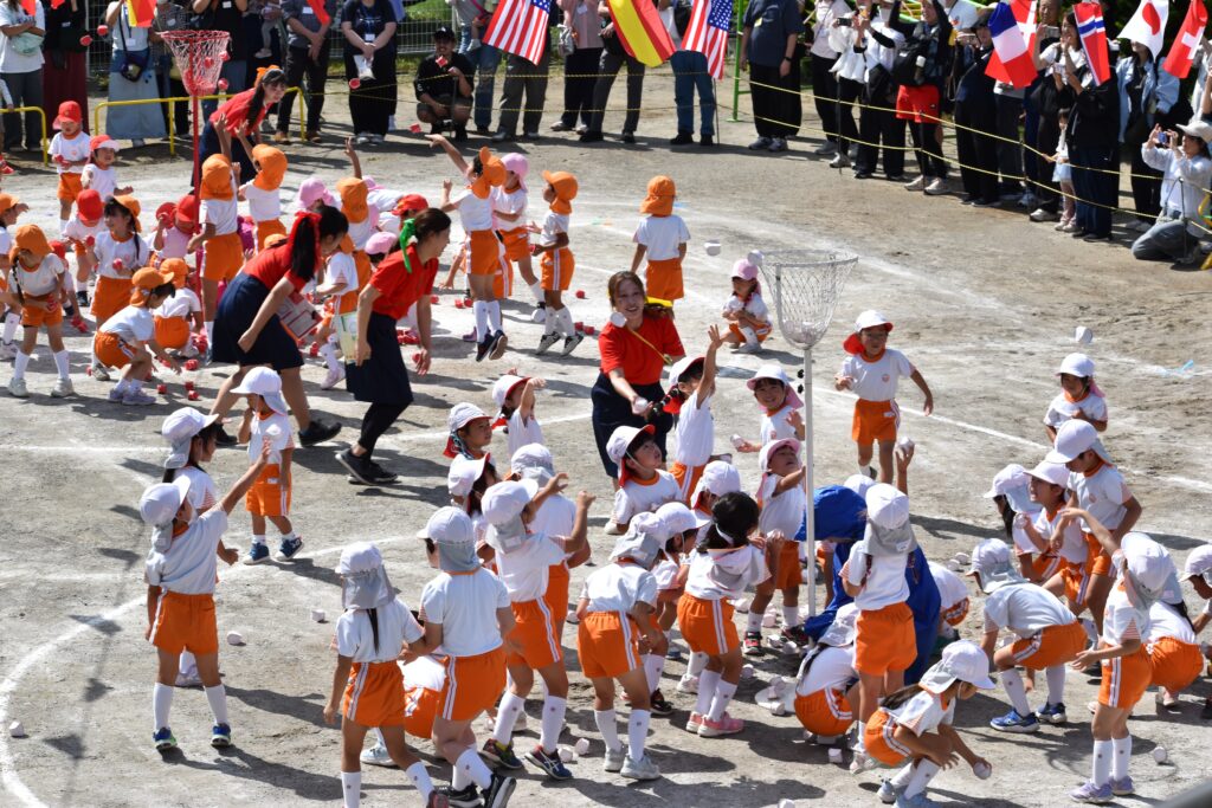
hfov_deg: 18.9
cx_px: 606
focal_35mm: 108
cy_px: 404
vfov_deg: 12.7
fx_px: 3636
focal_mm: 72
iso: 200
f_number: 10
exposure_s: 1/400
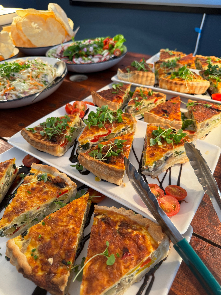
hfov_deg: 56.8
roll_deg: +0.3
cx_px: 110
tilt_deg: -37.2
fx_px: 204
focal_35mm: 24
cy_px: 148
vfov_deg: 71.6
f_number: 1.78
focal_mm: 6.76
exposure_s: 1/50
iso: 125
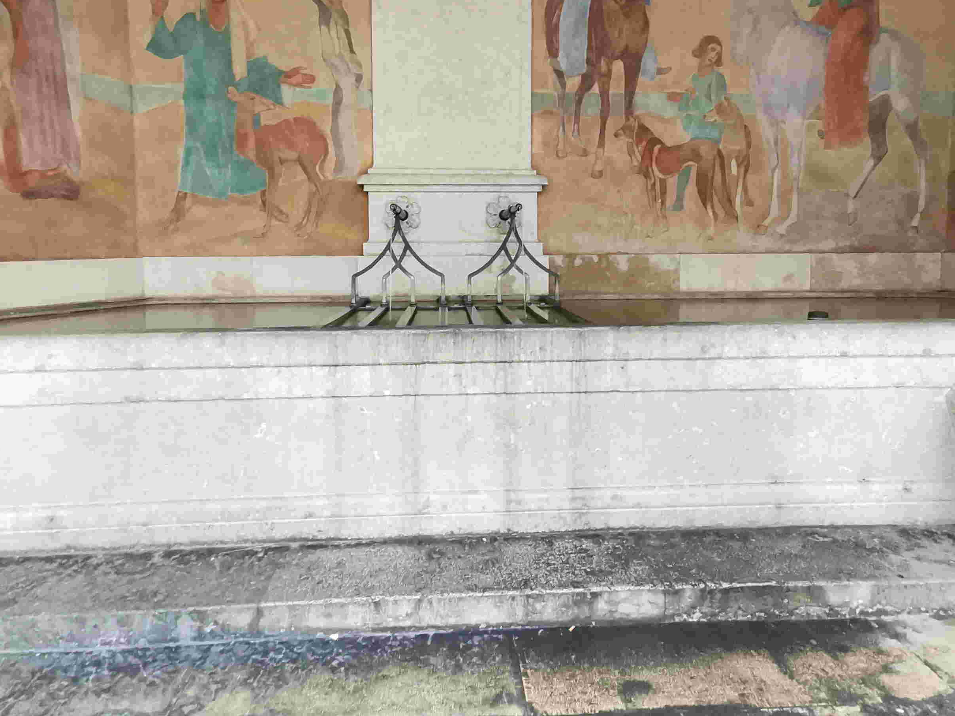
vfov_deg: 51.1
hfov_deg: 65.3
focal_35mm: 27
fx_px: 745
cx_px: 490
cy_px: 299
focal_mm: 1.78
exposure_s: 1/33.3
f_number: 2.4
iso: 200
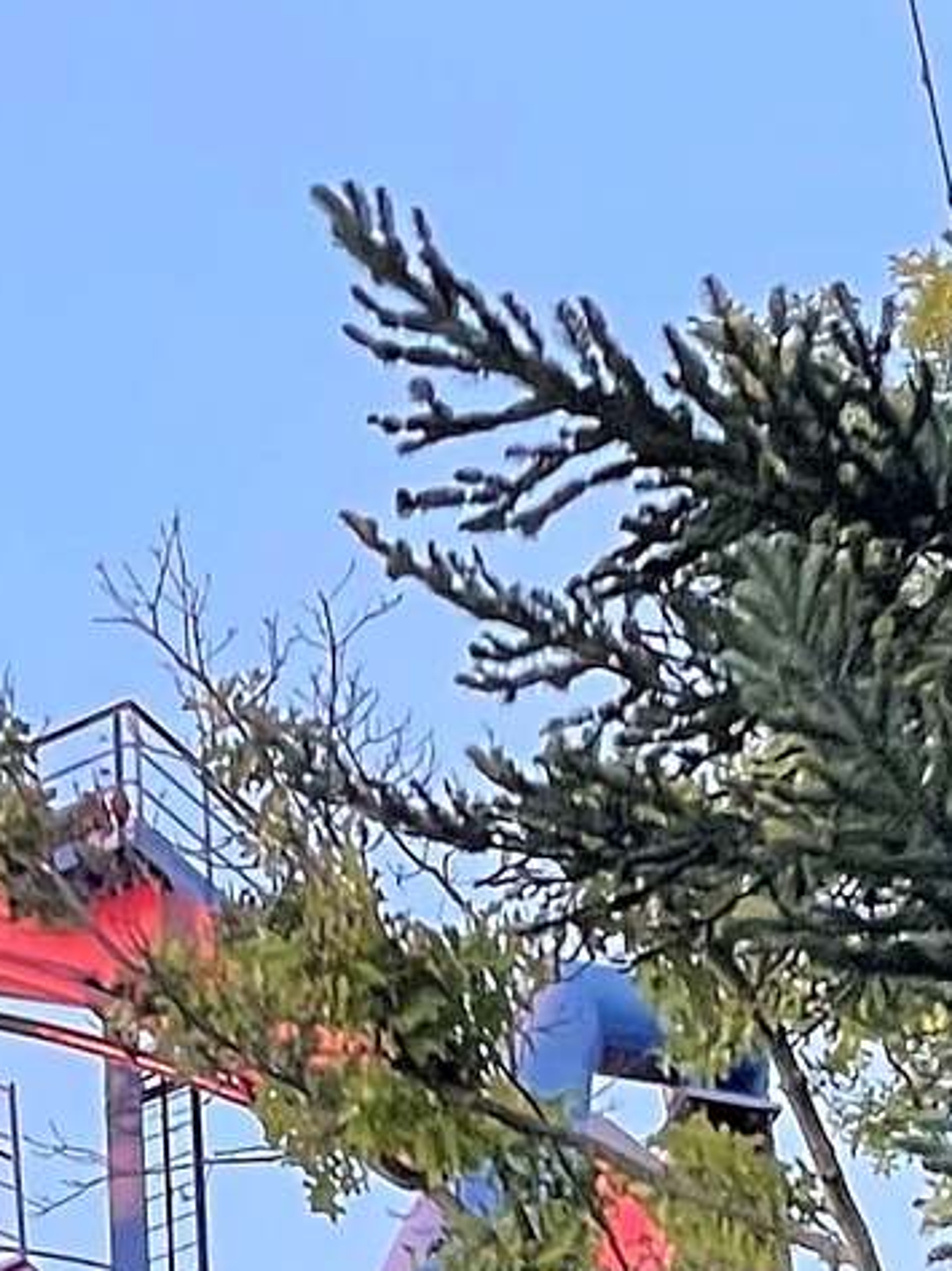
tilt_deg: +23.5
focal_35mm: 281
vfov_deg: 6.7
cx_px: 239
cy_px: 2933
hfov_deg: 5.3
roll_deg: +1.8
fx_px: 10313
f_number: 2
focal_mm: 6
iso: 80
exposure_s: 1/99
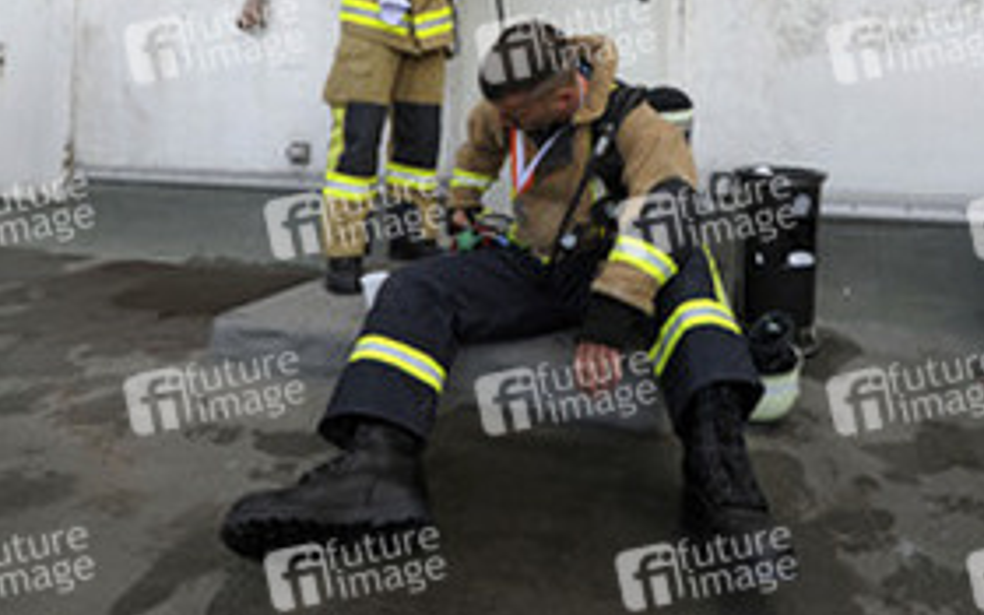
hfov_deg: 75.8
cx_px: 613
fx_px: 617
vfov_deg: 50.1
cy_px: 130
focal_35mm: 23
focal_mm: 14
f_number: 6.3
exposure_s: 1/640
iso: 800
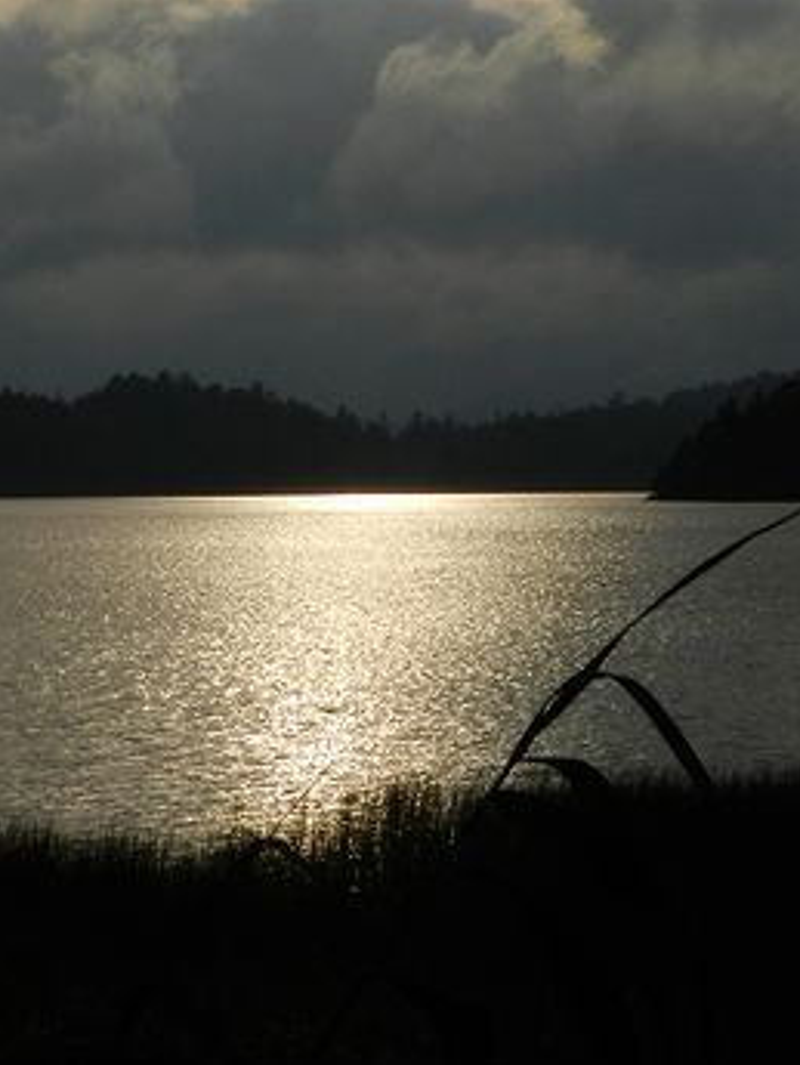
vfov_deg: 14.2
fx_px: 4250
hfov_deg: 10.7
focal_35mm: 138
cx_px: 307
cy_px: 114
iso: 160
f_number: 8
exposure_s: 1/1000
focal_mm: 12.1
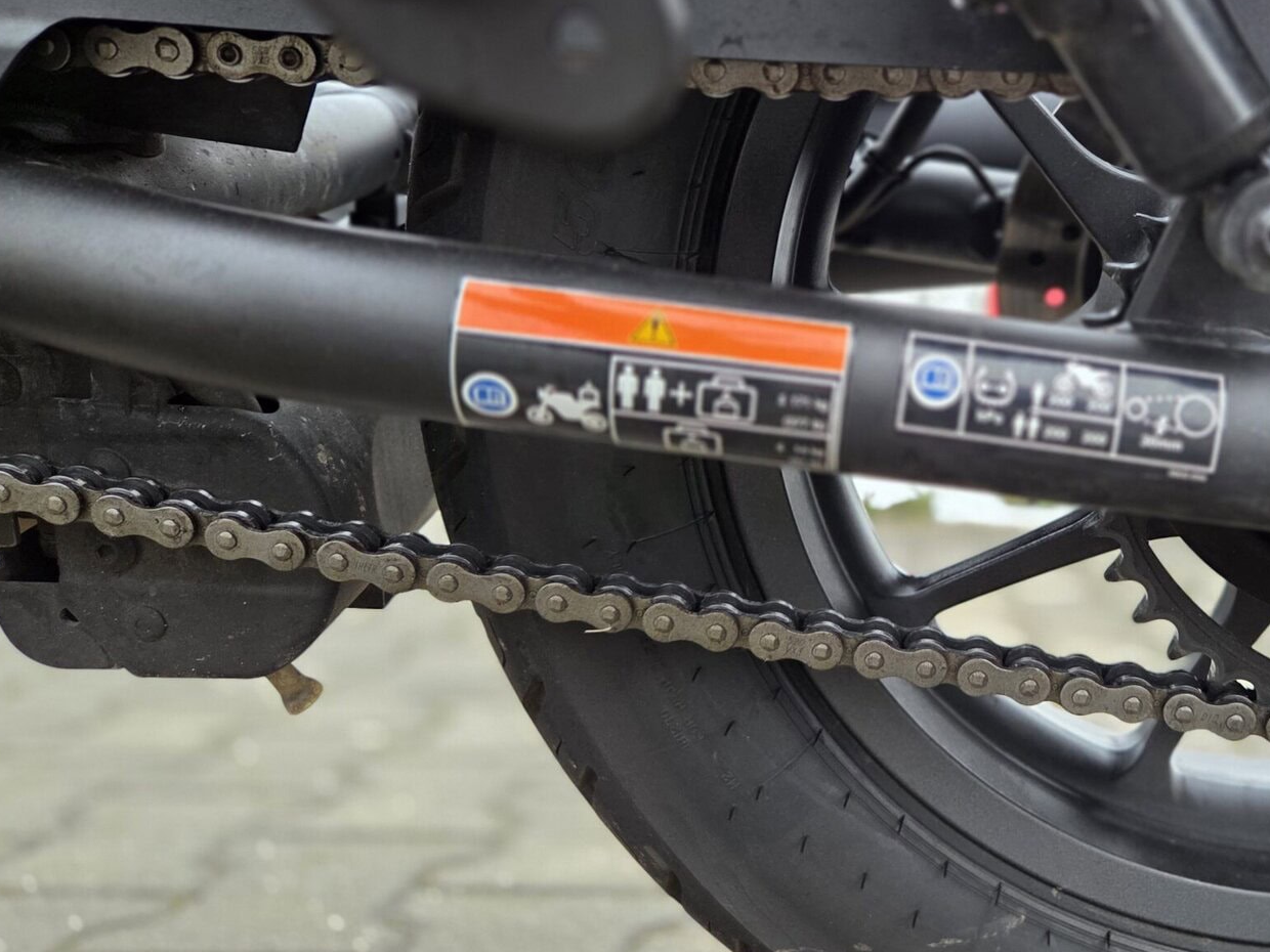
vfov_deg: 37.5
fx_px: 1394
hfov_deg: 46.9
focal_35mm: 38
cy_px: 371
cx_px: 972
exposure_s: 1/180
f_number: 1.8
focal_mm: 5.4
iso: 250
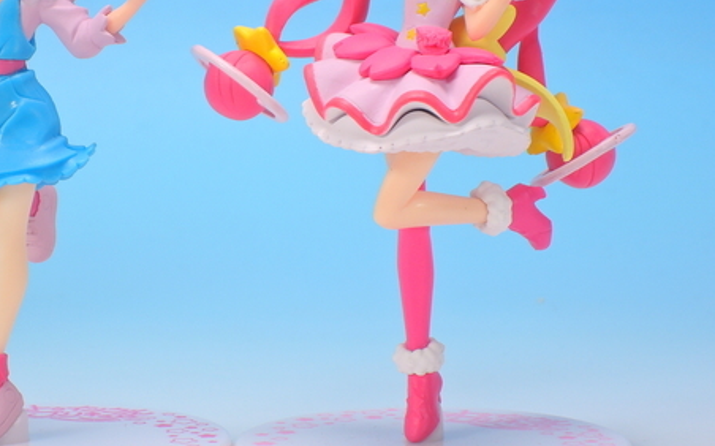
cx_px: 244
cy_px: 114
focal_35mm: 169
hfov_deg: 12.4
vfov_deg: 7.7
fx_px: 3292
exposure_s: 1/2
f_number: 5.6
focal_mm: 25.5
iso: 80
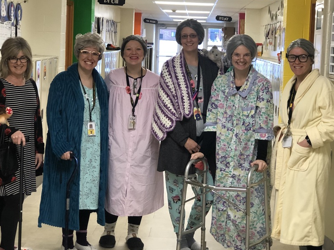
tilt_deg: -5.3
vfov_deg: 20.1
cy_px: 98
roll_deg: -2.7
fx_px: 704
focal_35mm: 73
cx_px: 177
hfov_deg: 26.7
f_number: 2.8
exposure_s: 1/30
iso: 160
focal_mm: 6.6
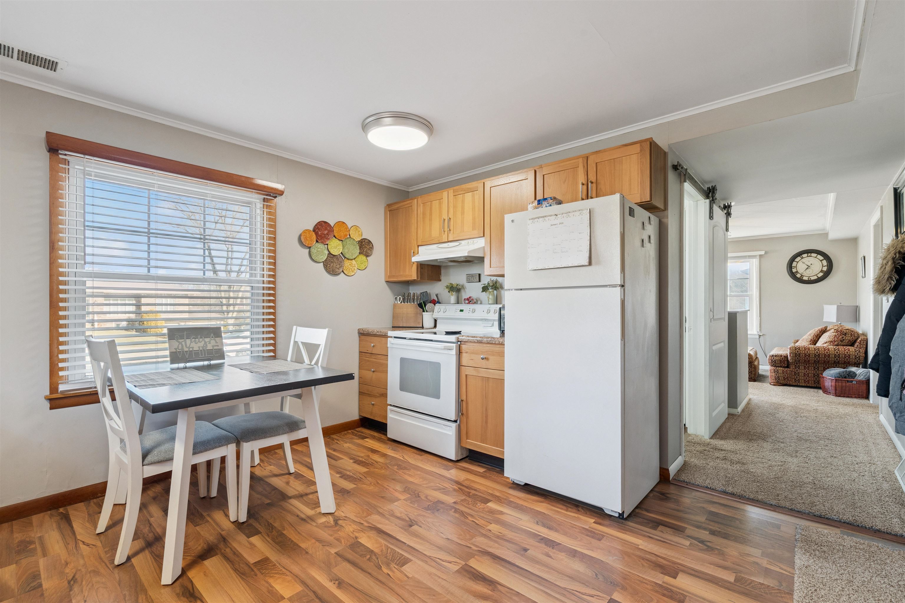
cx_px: 452
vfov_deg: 73.7
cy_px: 302
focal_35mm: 16
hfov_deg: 96.7
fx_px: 402
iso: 800
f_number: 10
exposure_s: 1/25
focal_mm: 16
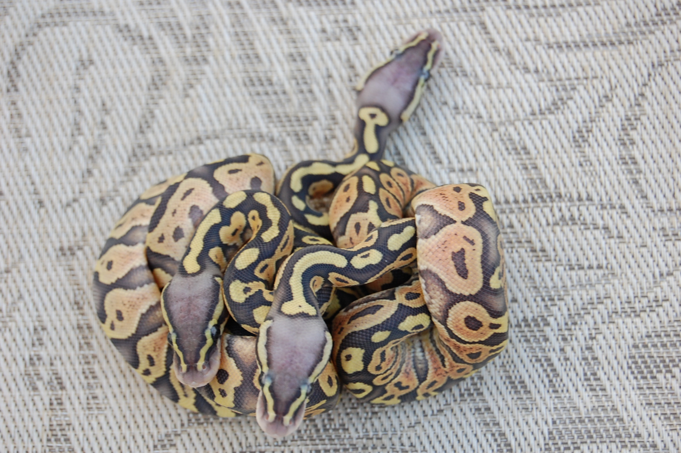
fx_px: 1559
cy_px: 226
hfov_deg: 24.6
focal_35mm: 82
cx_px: 340
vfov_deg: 16.5
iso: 400
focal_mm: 55
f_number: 6.3
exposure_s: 1/60
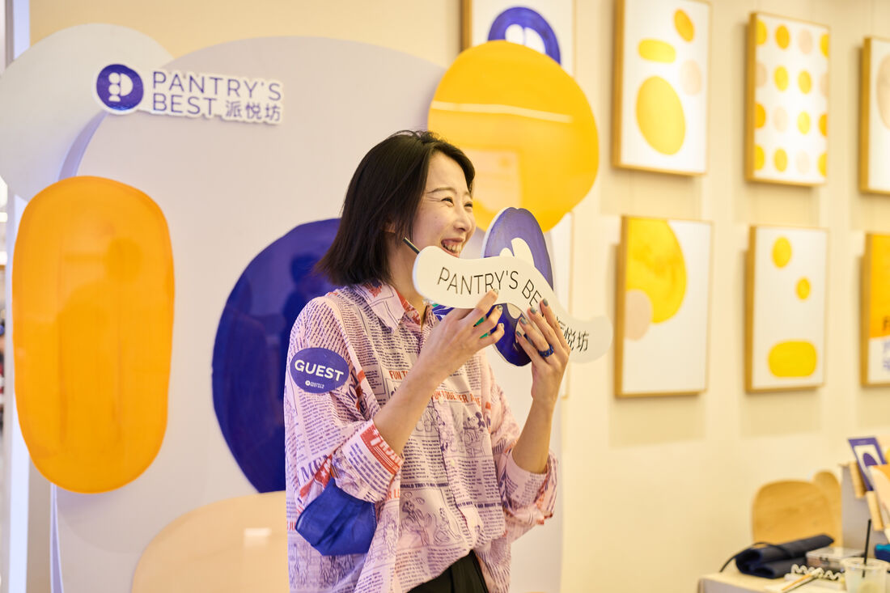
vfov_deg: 28.1
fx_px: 1186
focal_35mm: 48
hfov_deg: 41.1
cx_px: 445
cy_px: 296
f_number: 2.8
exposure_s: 1/50
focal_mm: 48
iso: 200
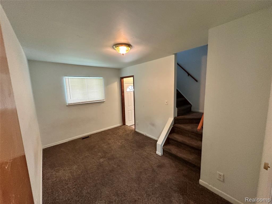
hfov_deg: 102.1
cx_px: 136
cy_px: 102
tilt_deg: -7.7
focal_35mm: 14
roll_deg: +1.8
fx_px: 110
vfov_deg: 85.7
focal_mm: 2.22
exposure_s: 1/60
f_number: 2.2
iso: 400
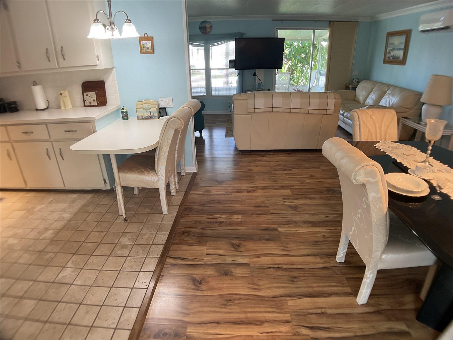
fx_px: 380
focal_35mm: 29
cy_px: 170
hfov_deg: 61.7
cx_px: 226
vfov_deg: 48.2
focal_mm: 3
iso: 50
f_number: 1.8
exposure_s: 1/60
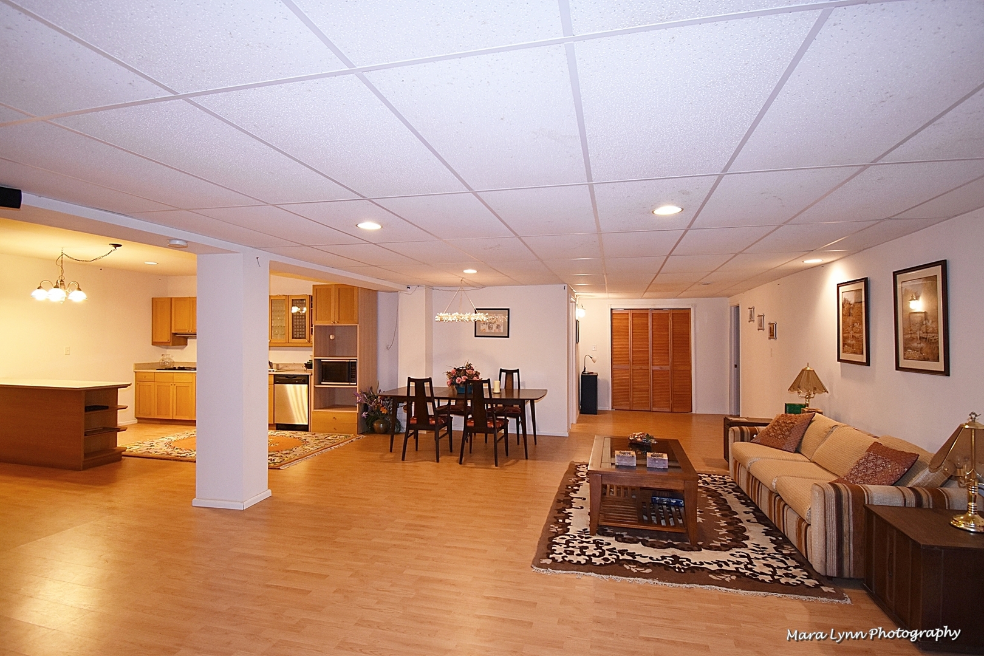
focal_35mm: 18
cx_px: 492
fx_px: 492
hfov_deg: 90.0
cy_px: 328
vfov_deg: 67.4
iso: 800
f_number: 4.8
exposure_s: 1/60
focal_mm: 12
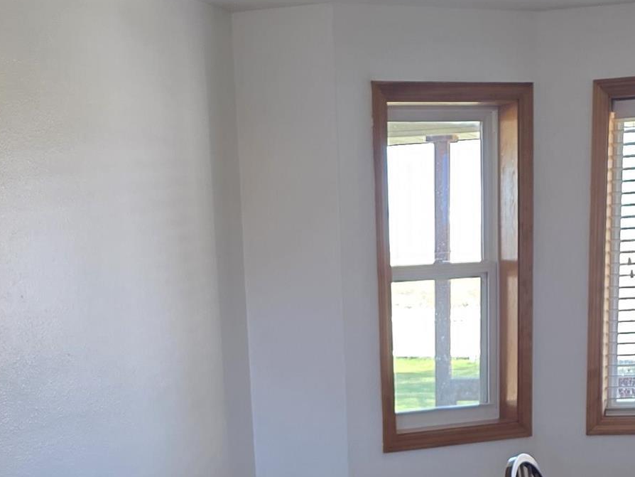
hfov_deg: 24.7
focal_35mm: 79
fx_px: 1450
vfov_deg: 17.0
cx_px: 336
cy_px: 707
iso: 100
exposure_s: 1/120
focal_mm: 6.3
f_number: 1.7
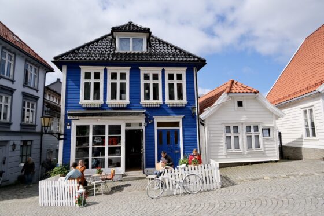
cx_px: 162
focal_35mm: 23
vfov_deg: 55.1
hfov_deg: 76.1
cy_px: 108
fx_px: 207
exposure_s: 1/1100
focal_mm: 15
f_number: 5.6
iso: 320
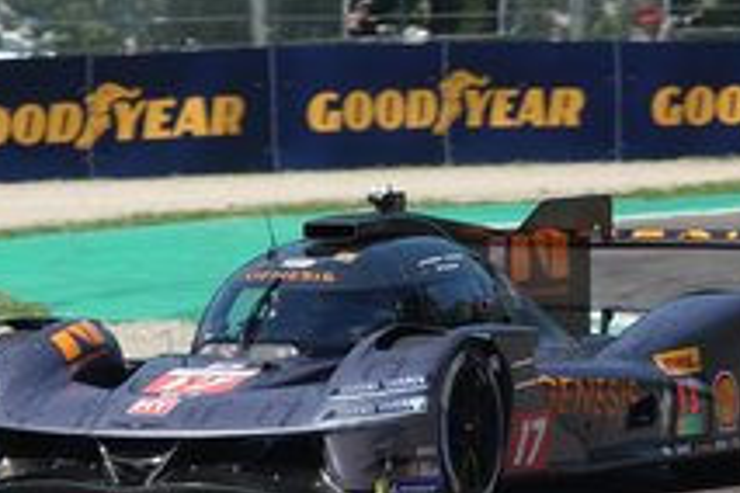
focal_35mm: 696
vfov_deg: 2.0
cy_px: 378
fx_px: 14306
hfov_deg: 3.0
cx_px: 347
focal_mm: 120.91
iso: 100
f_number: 4
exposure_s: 1/800
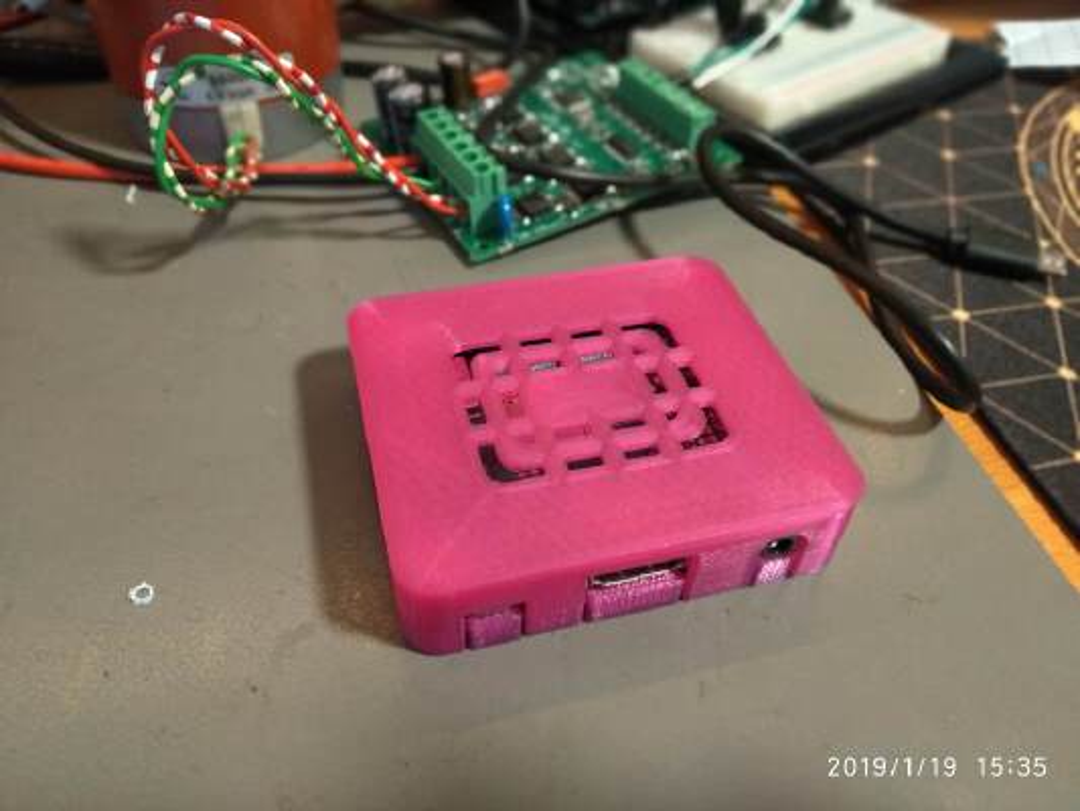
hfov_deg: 67.3
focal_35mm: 26
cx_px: 540
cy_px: 406
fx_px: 811
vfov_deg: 53.1
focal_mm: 3.82
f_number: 2.2
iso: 1600
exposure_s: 1/14
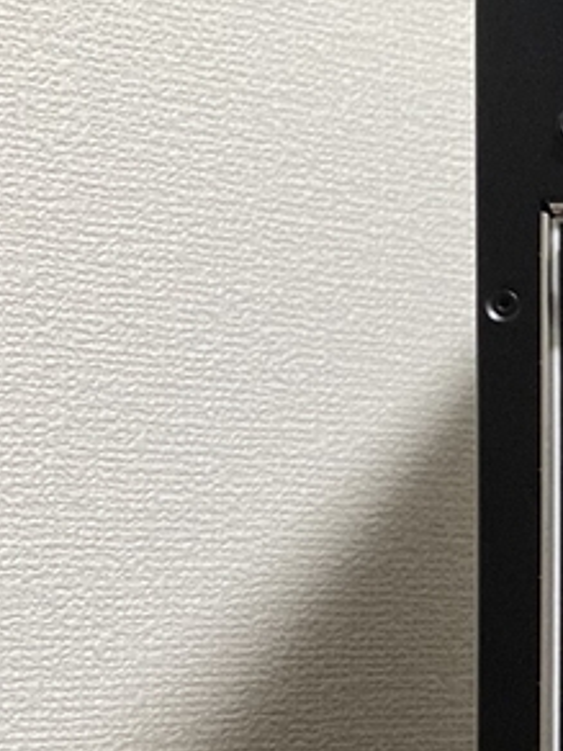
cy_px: 651
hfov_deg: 12.7
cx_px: 967
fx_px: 2320
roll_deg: -0.8
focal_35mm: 107
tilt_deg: +0.6
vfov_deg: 18.1
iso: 400
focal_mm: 4.25
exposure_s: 1/60
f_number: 1.8
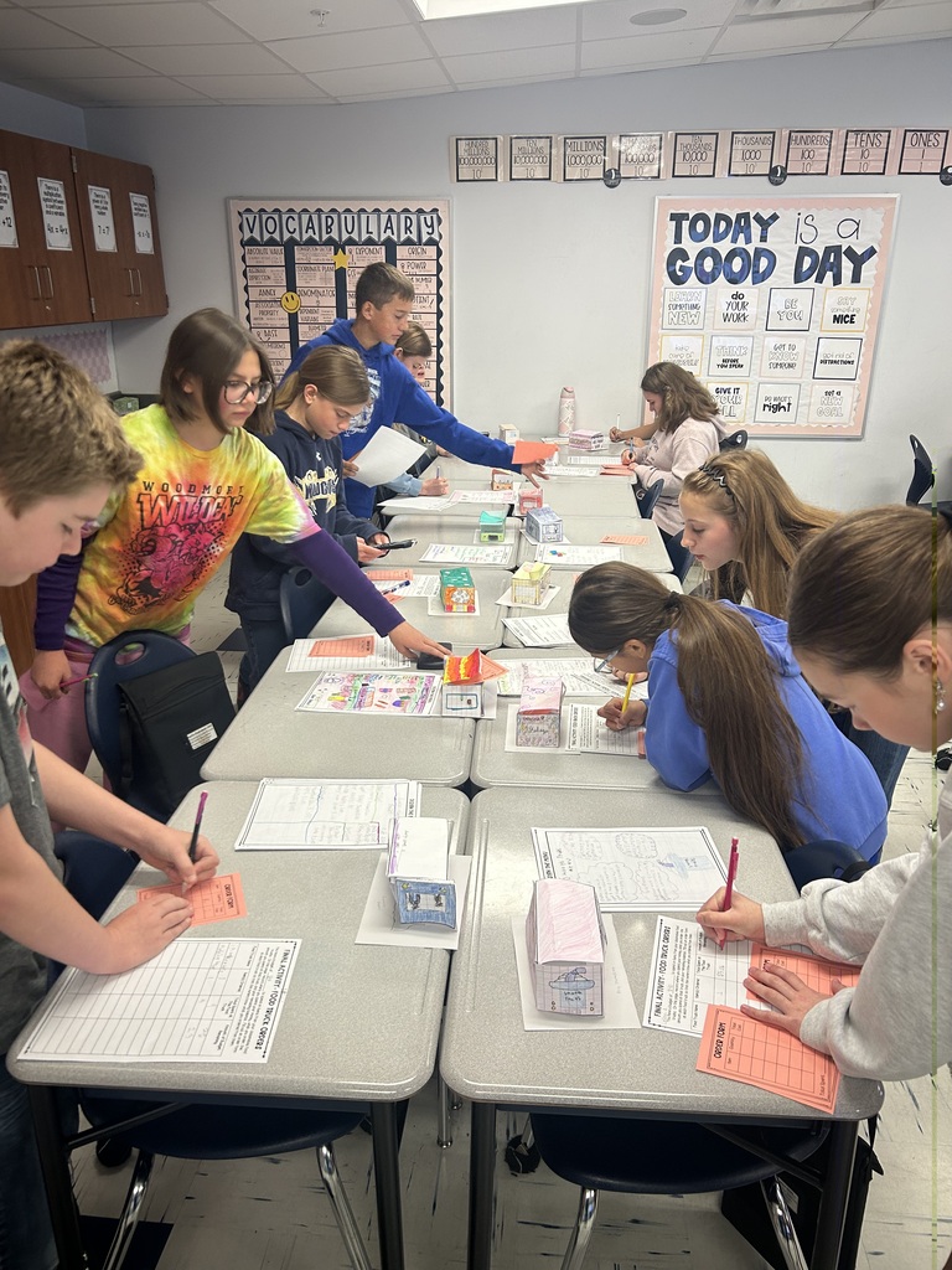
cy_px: 635
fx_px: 953
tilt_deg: -20.9
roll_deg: -0.3
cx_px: 476
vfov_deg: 67.3
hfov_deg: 53.1
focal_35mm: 26
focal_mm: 5.7
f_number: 1.5
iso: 125
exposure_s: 1/120
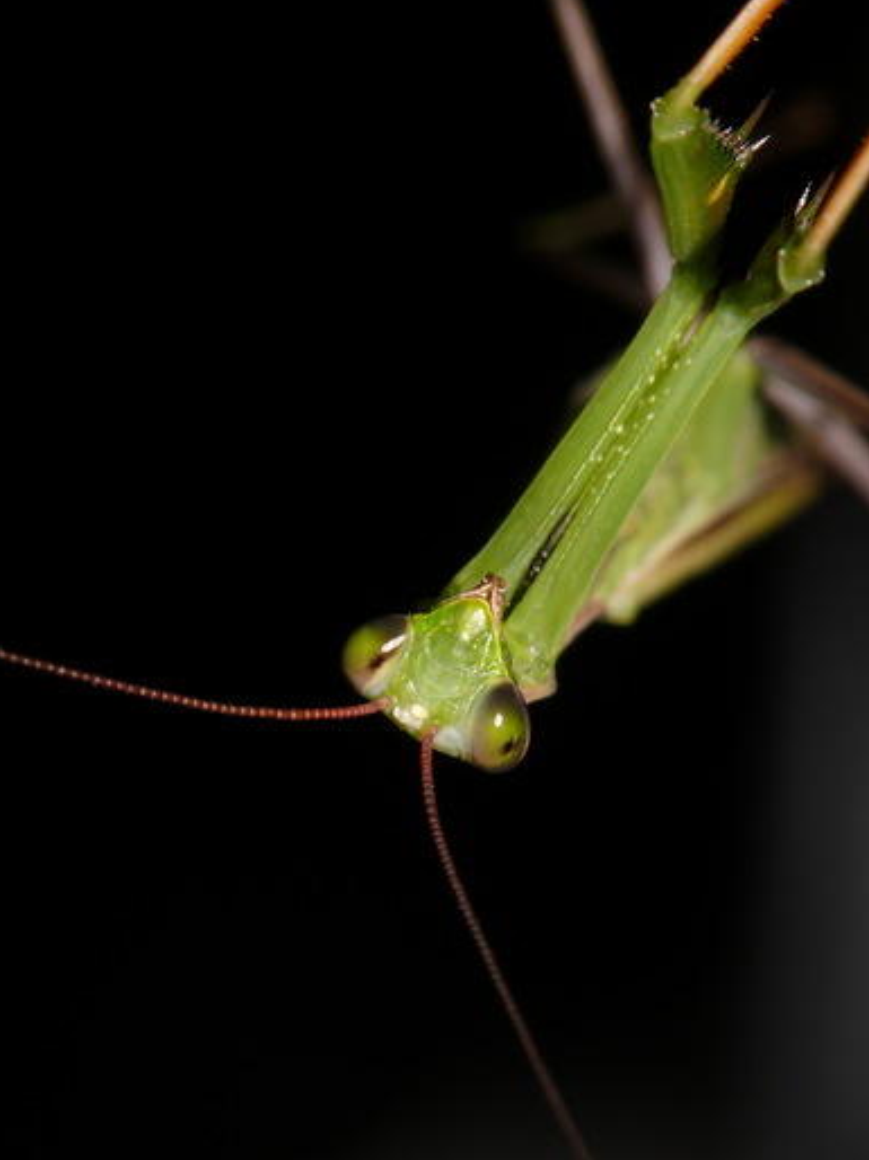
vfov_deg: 3.8
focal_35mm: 523
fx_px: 17520
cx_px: 510
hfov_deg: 2.8
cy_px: 695
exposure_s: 1/640
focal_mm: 88.8
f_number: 11
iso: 100
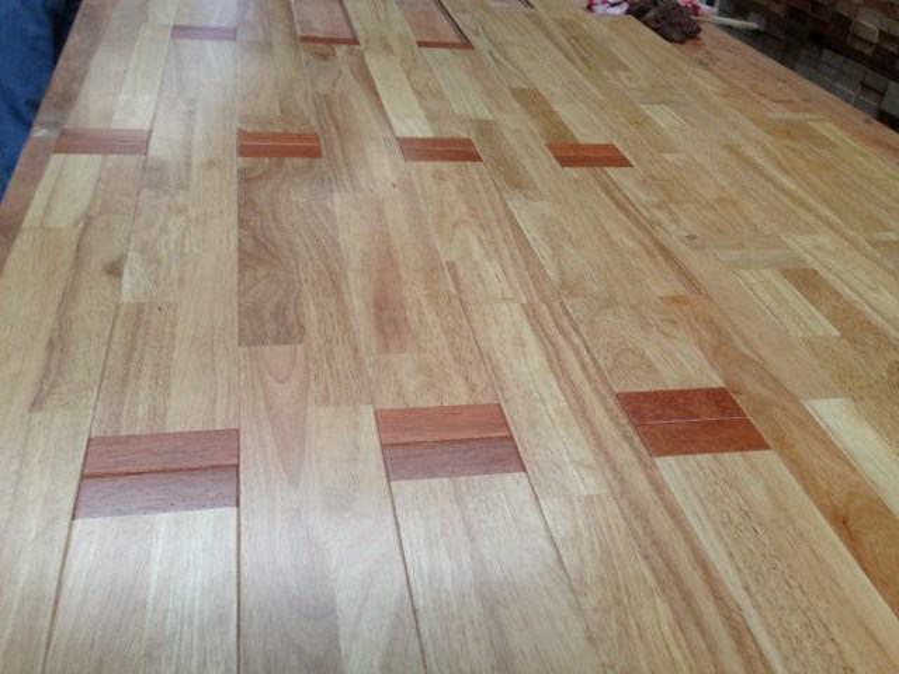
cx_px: 450
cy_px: 337
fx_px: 857
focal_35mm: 33
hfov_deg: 55.4
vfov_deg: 42.9
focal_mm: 4.13
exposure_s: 1/20
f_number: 2.4
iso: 64
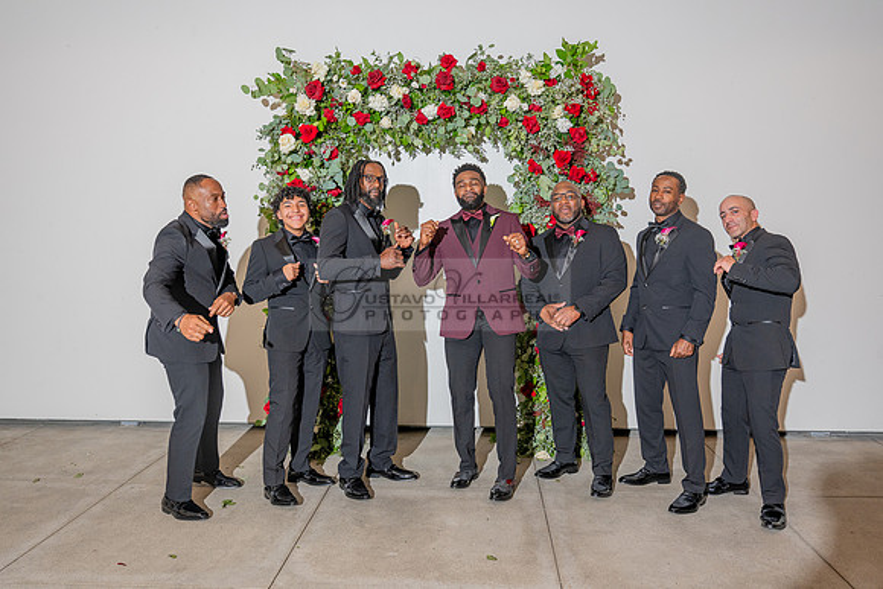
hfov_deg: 61.9
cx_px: 442
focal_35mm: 30
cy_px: 294
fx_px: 736
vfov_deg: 43.6
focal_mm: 30
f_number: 4
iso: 800
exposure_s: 1/200
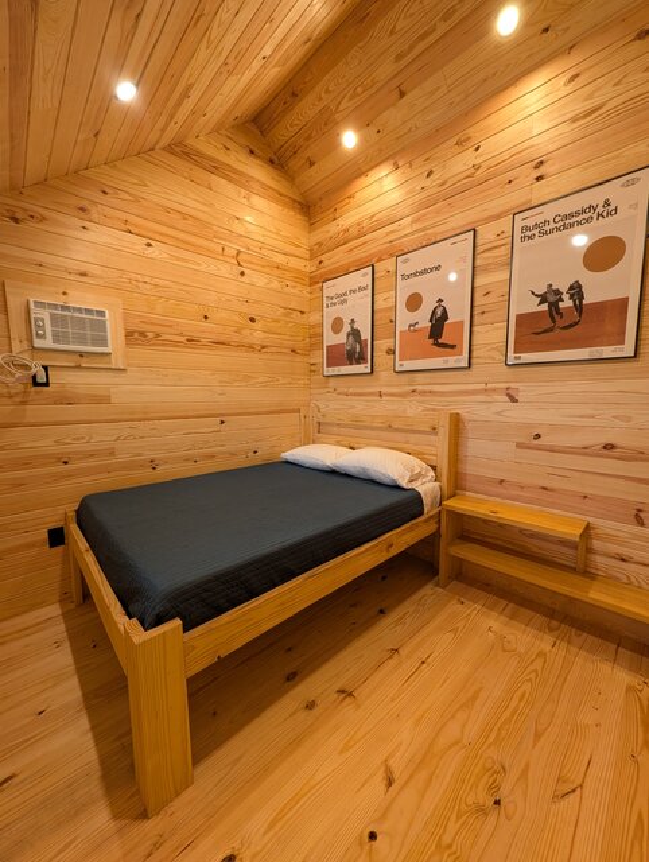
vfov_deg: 110.5
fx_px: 299
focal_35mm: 12
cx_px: 324
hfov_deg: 94.6
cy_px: 431
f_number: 1.7
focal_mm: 2.02
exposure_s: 1/36.9
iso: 135
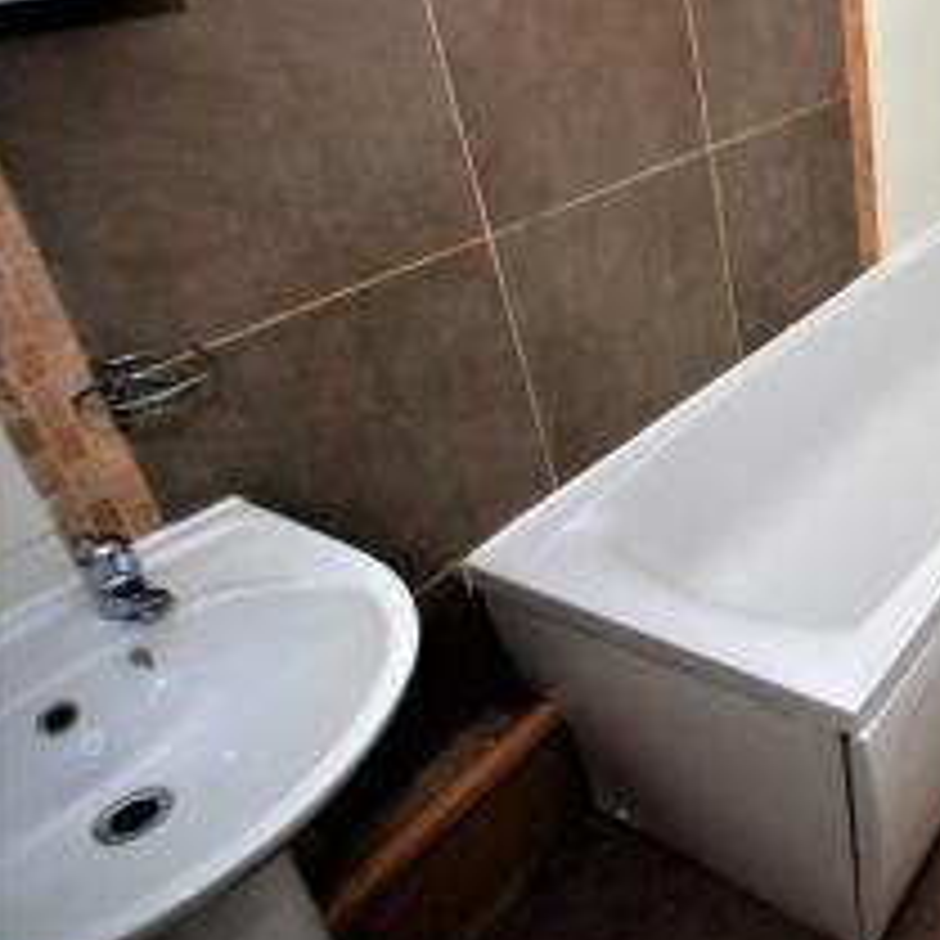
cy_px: 277
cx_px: 1061
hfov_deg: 42.2
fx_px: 891
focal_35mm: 29
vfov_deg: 53.9
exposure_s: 1/60
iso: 100
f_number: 4
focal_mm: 10
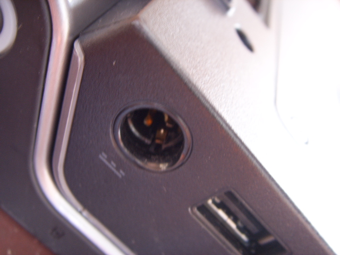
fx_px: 383
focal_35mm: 39
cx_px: 170
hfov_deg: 47.9
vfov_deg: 36.8
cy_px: 128
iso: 63
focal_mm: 6.6
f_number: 3.5
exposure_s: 1/2
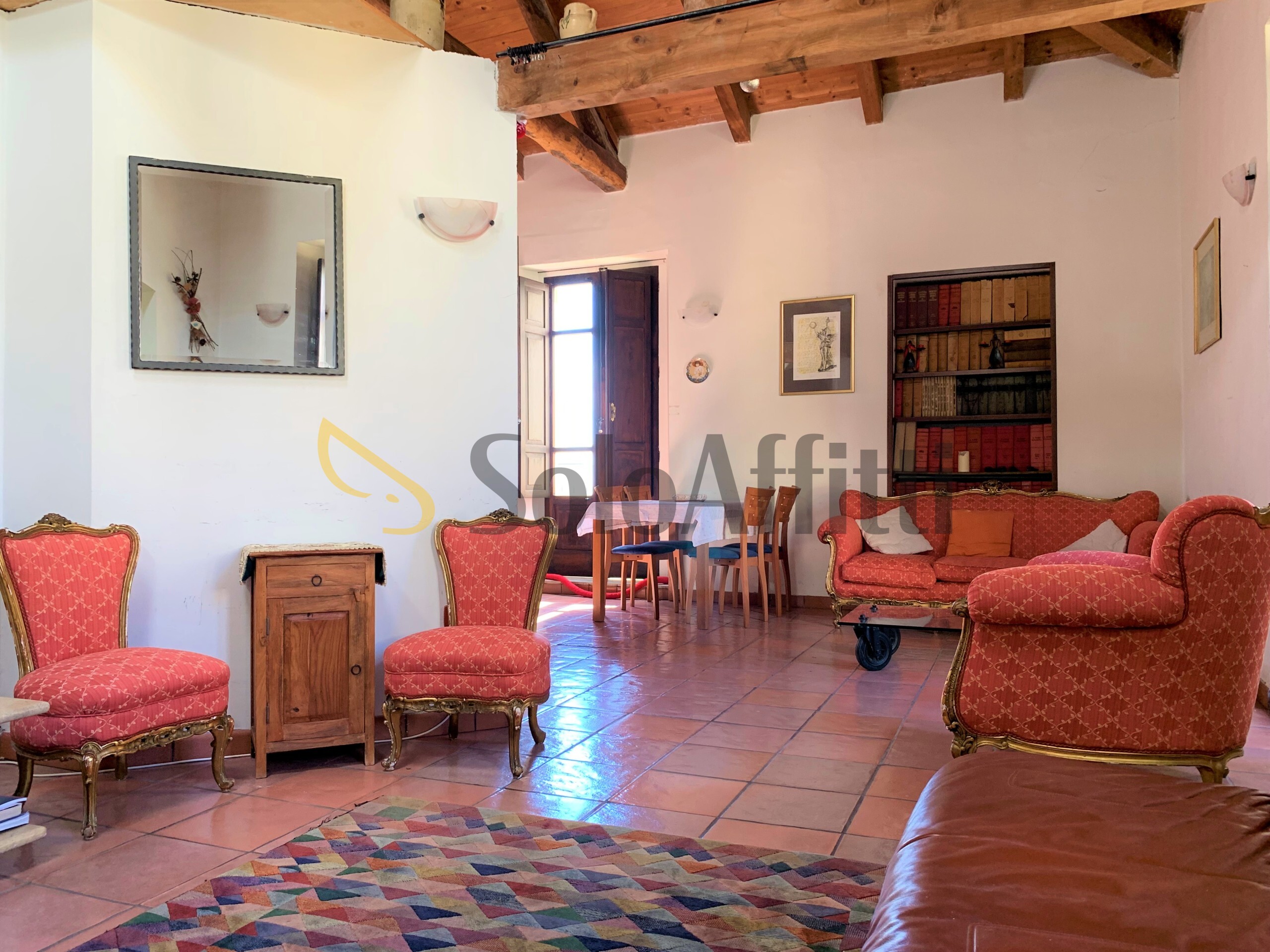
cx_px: 635
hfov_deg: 67.3
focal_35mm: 26
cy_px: 476
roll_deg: +0.3
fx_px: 954
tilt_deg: +3.1
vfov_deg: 53.1
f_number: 1.8
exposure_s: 1/121
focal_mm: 4.25
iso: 80
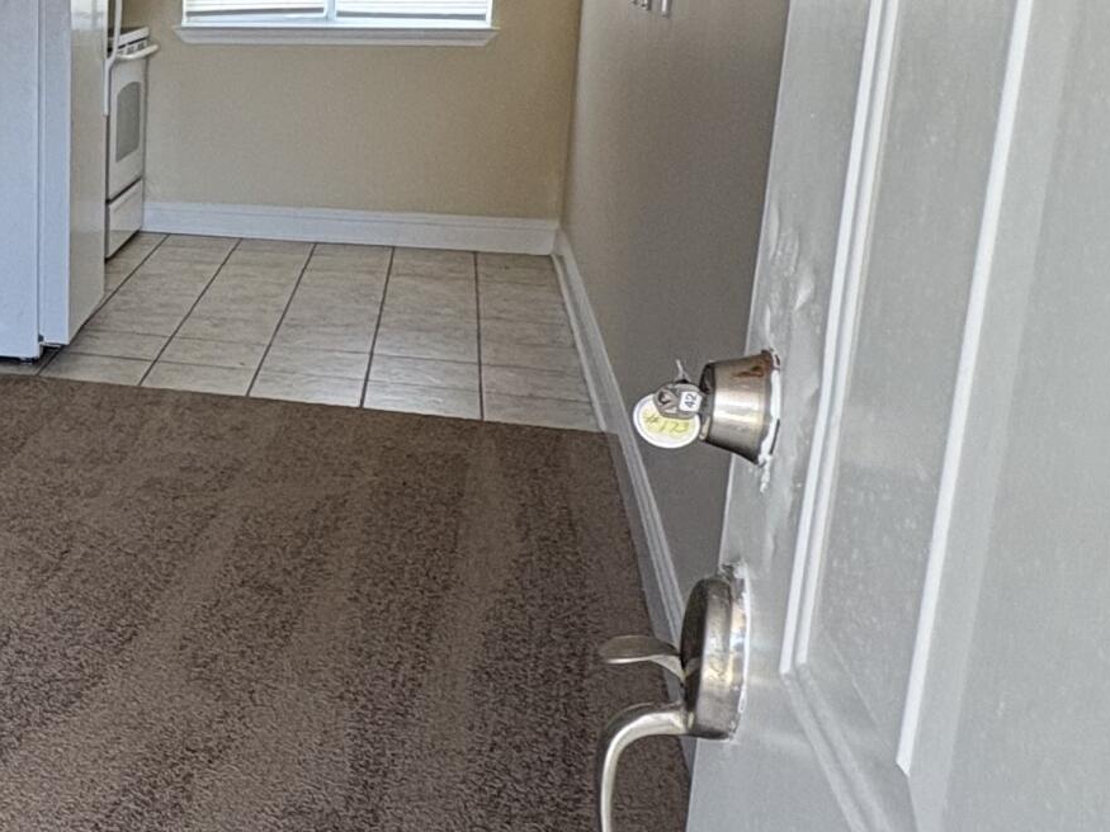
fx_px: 1539
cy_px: 270
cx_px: -270
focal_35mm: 48
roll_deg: +2.1
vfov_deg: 30.0
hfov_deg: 31.9
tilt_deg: -11.0
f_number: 2.2
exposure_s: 1/99
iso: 160
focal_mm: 2.22
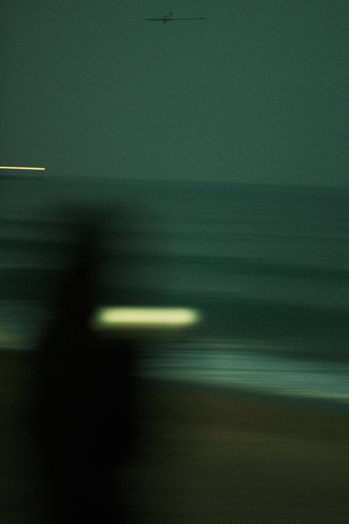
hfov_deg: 16.3
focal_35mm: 84
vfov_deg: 24.2
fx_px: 1221
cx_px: 174
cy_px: 262
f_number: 1.2
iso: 800
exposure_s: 1/4000
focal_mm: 56
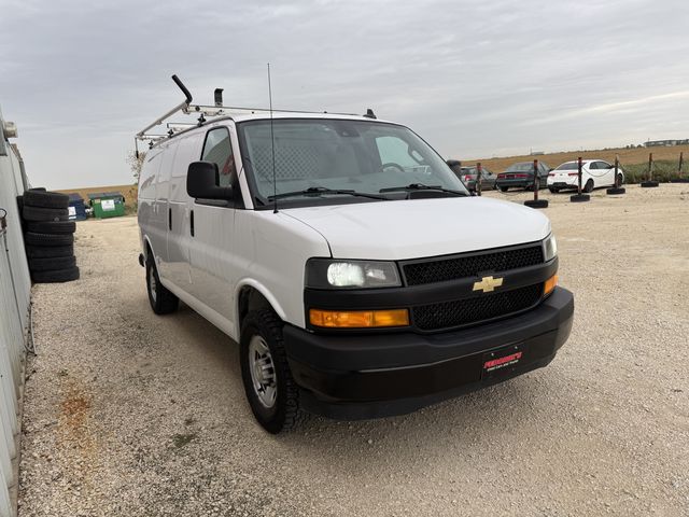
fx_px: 478
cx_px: 344
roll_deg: +3.8
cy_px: 258
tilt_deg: -11.2
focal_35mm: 24
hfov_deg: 71.6
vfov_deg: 56.8
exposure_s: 1/772
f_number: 1.78
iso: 80
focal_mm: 6.76
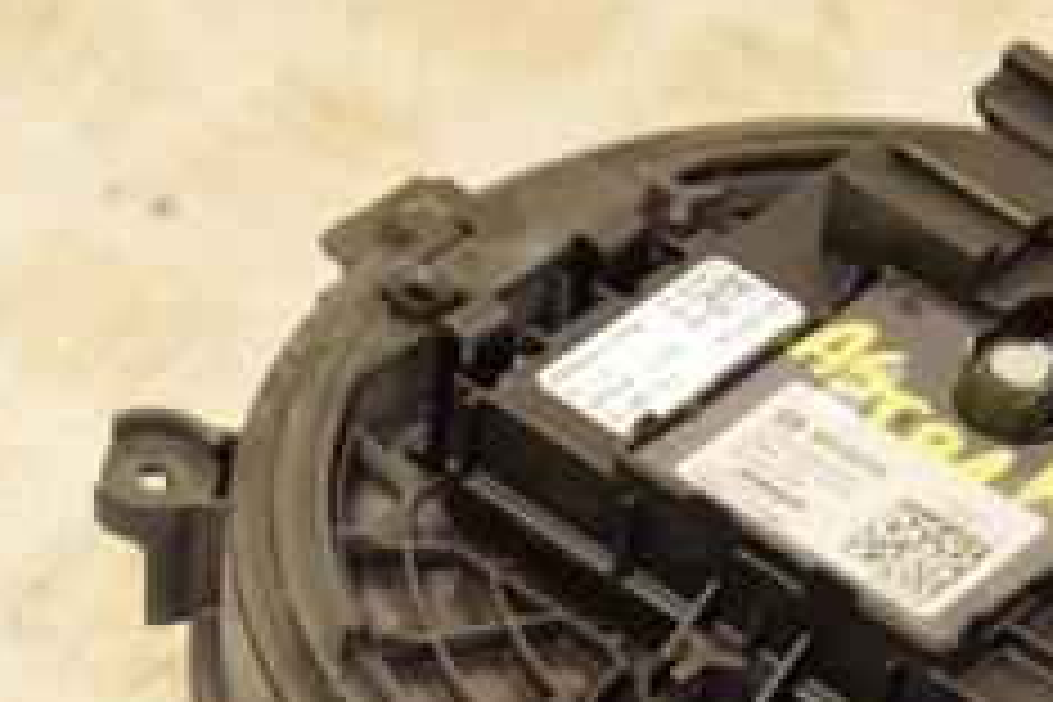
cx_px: 724
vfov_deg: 5.7
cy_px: 806
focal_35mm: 238
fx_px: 6961
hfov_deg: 8.6
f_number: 5.6
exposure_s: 1/200
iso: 800
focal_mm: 62
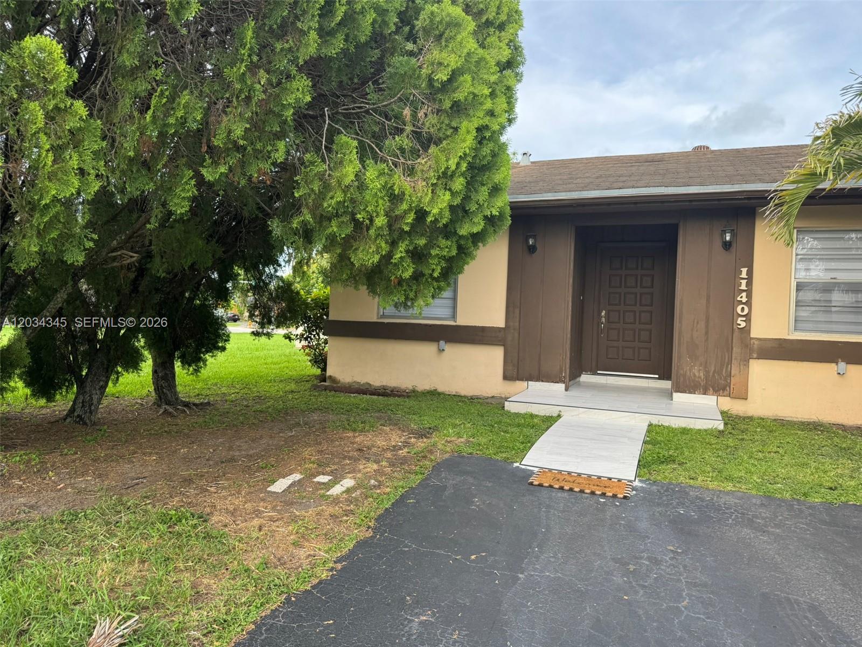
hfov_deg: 71.6
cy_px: 324
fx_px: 598
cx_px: 431
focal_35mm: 24
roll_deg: -2.8
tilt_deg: -1.1
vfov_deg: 56.8
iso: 80
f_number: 1.78
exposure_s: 1/439
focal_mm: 6.76
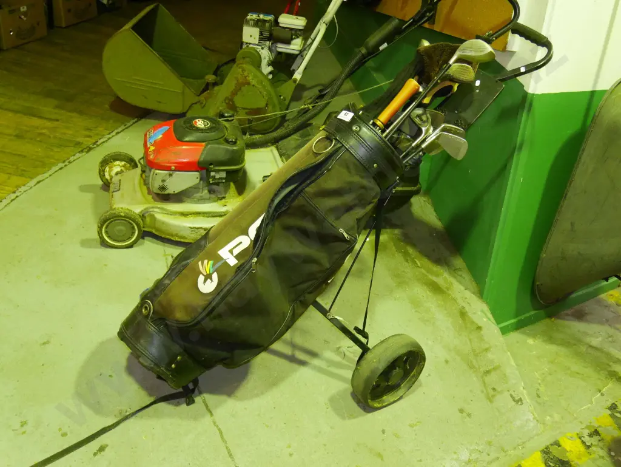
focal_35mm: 36
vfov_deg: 39.7
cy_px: 234
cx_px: 310
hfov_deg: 51.3
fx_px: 646
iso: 3200
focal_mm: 18
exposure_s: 1/60
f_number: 4.2
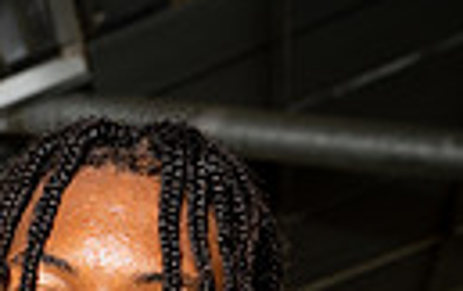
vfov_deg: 9.5
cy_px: 790
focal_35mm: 117
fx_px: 1478
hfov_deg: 17.4
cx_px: 11
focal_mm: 33
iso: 100
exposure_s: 1/250
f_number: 6.3
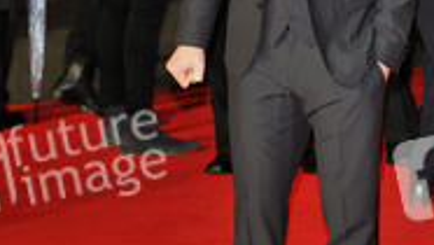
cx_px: 302
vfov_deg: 5.9
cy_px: 49
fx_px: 2384
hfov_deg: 10.4
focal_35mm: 207
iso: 1000
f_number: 4
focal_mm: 92
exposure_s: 1/250
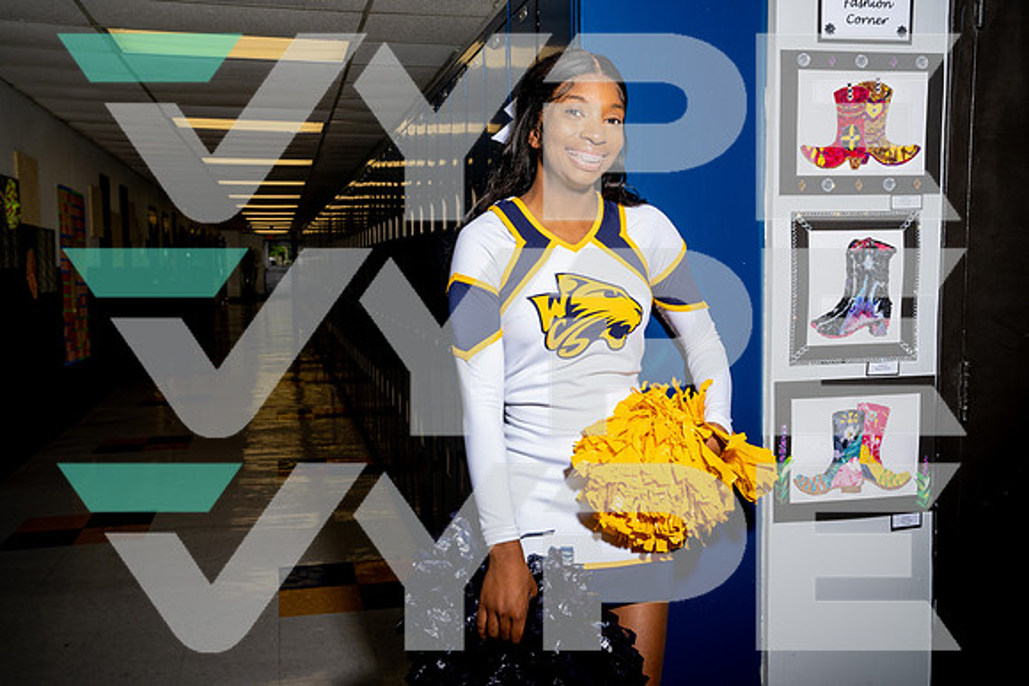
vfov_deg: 36.9
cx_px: 514
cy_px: 343
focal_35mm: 36
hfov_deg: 53.1
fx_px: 1029
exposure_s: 1/250
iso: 250
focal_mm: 36
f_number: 10
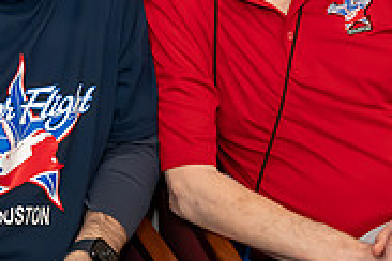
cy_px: 53
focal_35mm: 108
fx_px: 1176
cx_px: 122
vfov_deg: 12.6
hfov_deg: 18.9
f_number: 5
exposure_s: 1/160
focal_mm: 34
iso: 7200
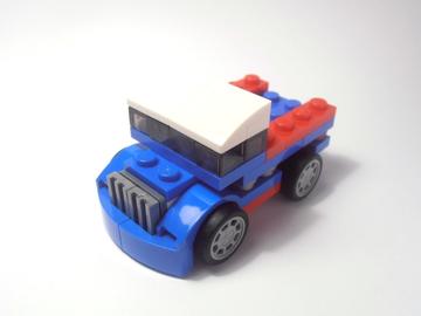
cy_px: 158
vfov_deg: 38.7
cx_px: 210
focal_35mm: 37
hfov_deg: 50.1
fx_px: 450
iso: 80
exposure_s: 1/60
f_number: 3.9
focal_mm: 6.61
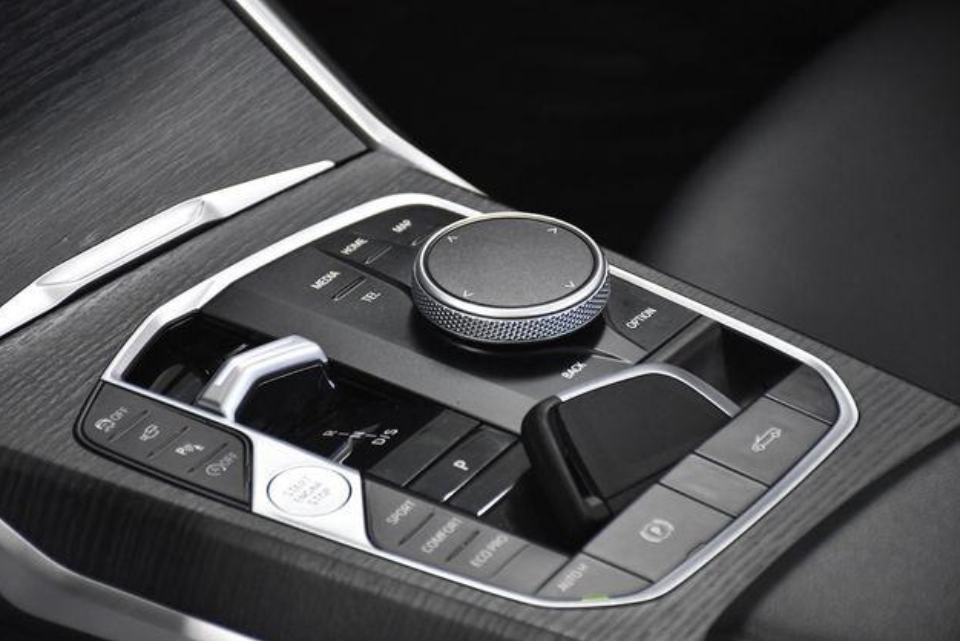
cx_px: 474
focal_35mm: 187
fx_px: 4989
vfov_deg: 7.4
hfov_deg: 11.0
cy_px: 315
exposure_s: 1/250
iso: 2500
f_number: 5.6
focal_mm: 122
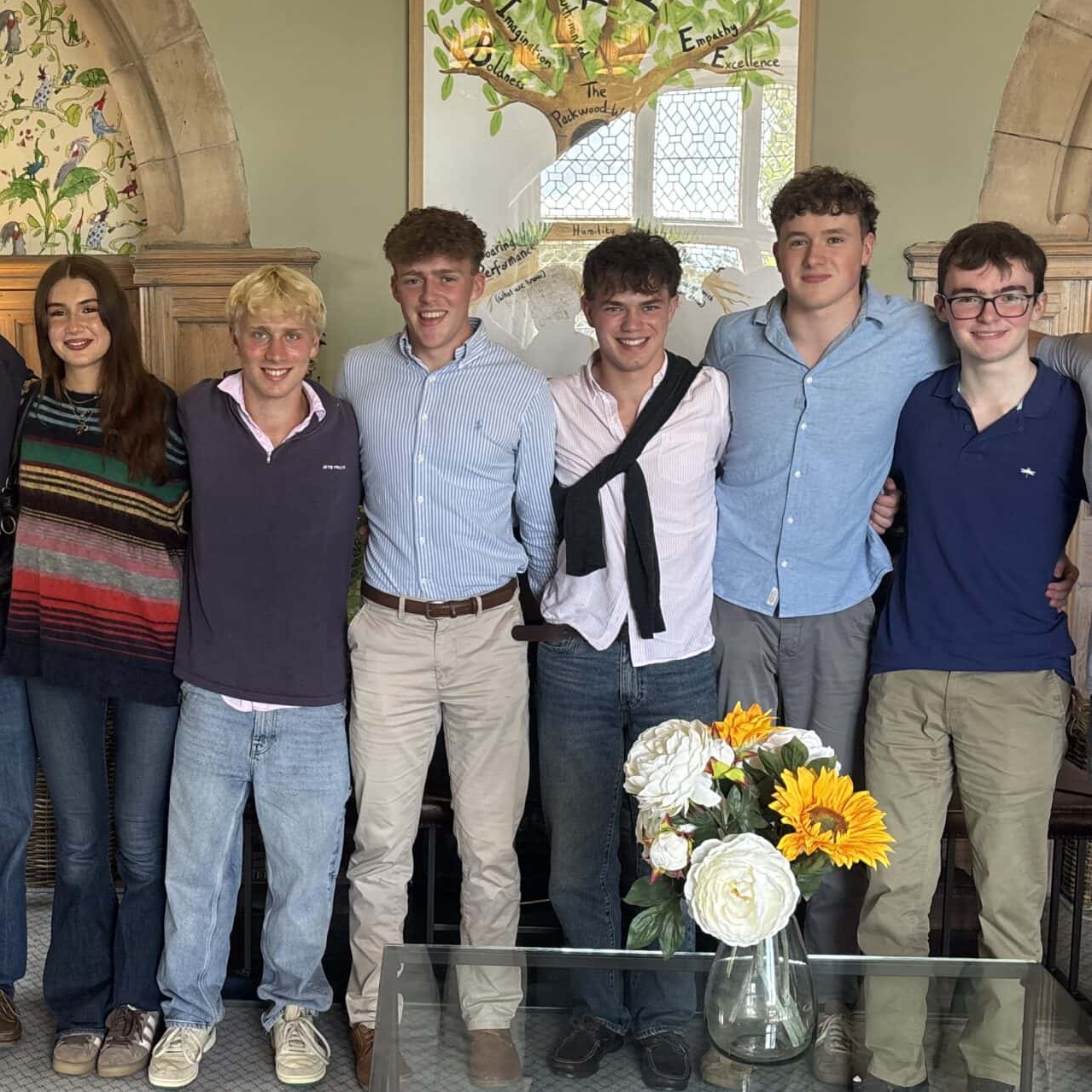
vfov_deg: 36.8
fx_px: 1642
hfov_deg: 36.2
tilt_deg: -7.3
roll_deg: +0.5
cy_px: 578
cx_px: 313
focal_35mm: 46
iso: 125
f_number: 1.6
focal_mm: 5.96
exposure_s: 1/100
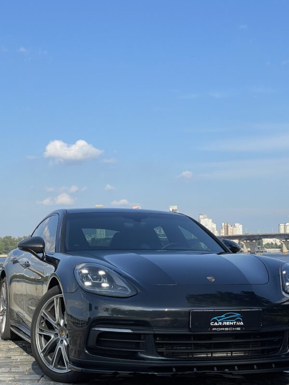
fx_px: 746
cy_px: 242
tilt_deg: +1.7
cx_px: 154
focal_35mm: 67
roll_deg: +1.0
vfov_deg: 28.9
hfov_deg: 21.9
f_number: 2
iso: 25
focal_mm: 6
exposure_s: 1/1497
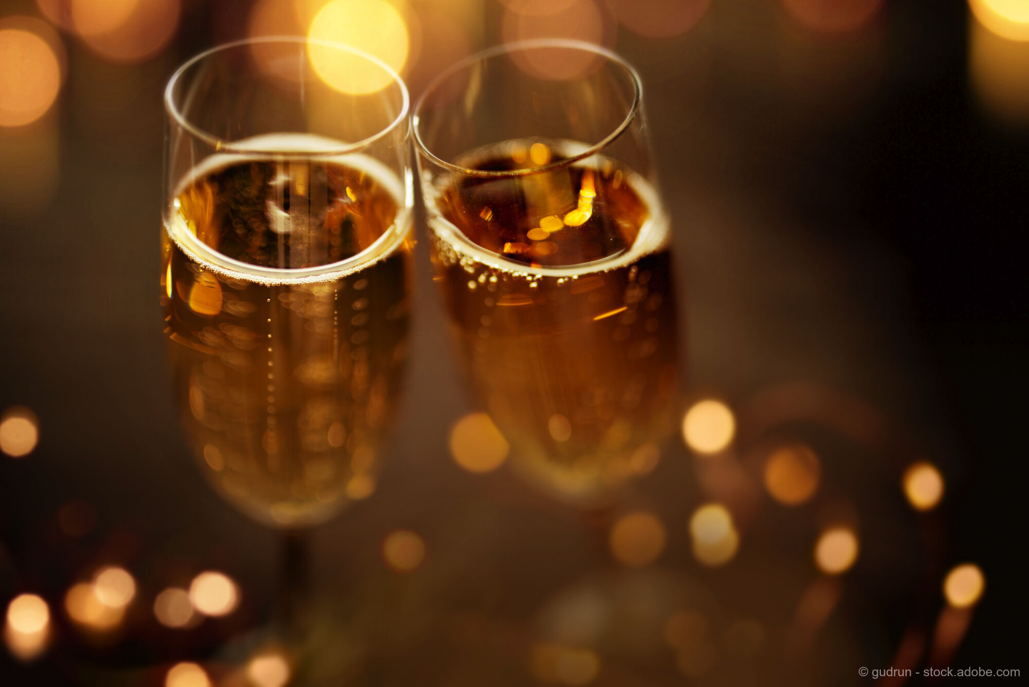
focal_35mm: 35
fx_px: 1001
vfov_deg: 37.9
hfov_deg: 54.4
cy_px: 344
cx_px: 514
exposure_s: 1/500
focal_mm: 35
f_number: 1.6
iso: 100
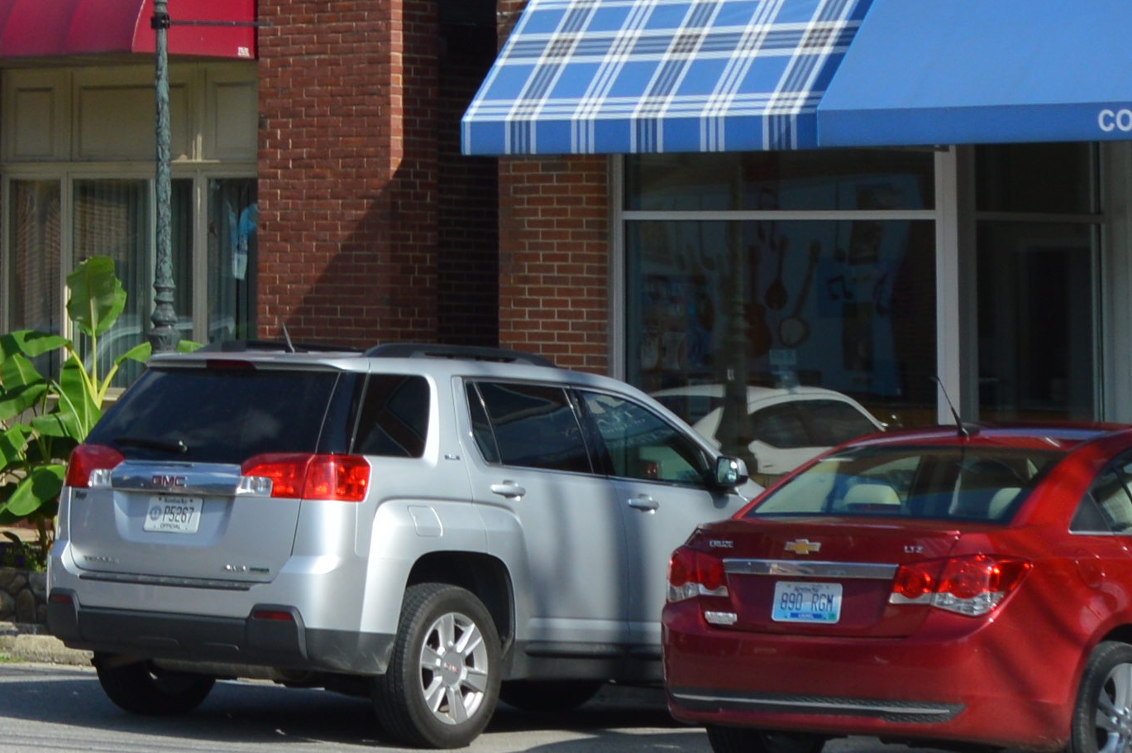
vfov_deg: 9.2
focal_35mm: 145
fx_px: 4555
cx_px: -447
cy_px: -405
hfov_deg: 13.5
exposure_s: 1/320
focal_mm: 22
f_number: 9
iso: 100
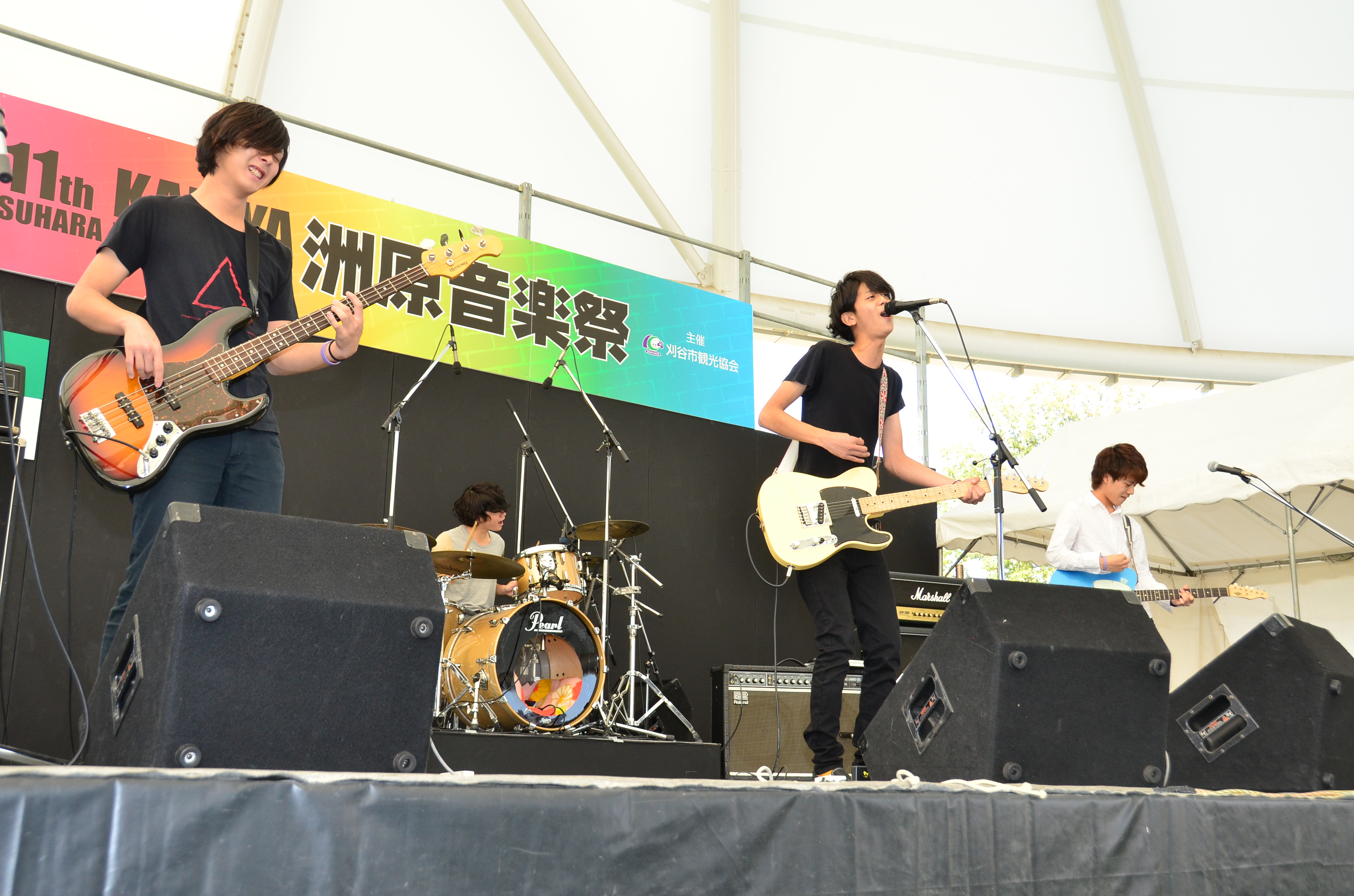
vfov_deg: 36.7
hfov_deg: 53.2
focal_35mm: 36
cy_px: 448
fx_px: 1351
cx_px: 677
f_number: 5.6
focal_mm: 24
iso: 500
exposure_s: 1/250
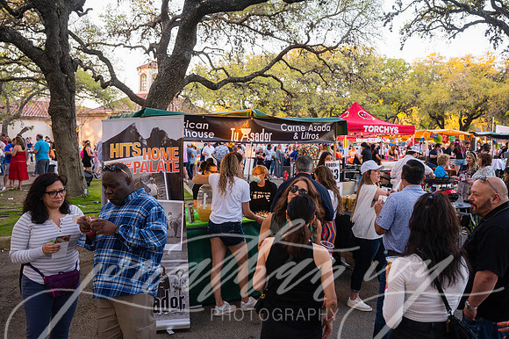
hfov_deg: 60.3
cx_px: 254
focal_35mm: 31
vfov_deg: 42.3
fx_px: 438
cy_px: 170
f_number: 4
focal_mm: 31
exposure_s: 1/400
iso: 1600
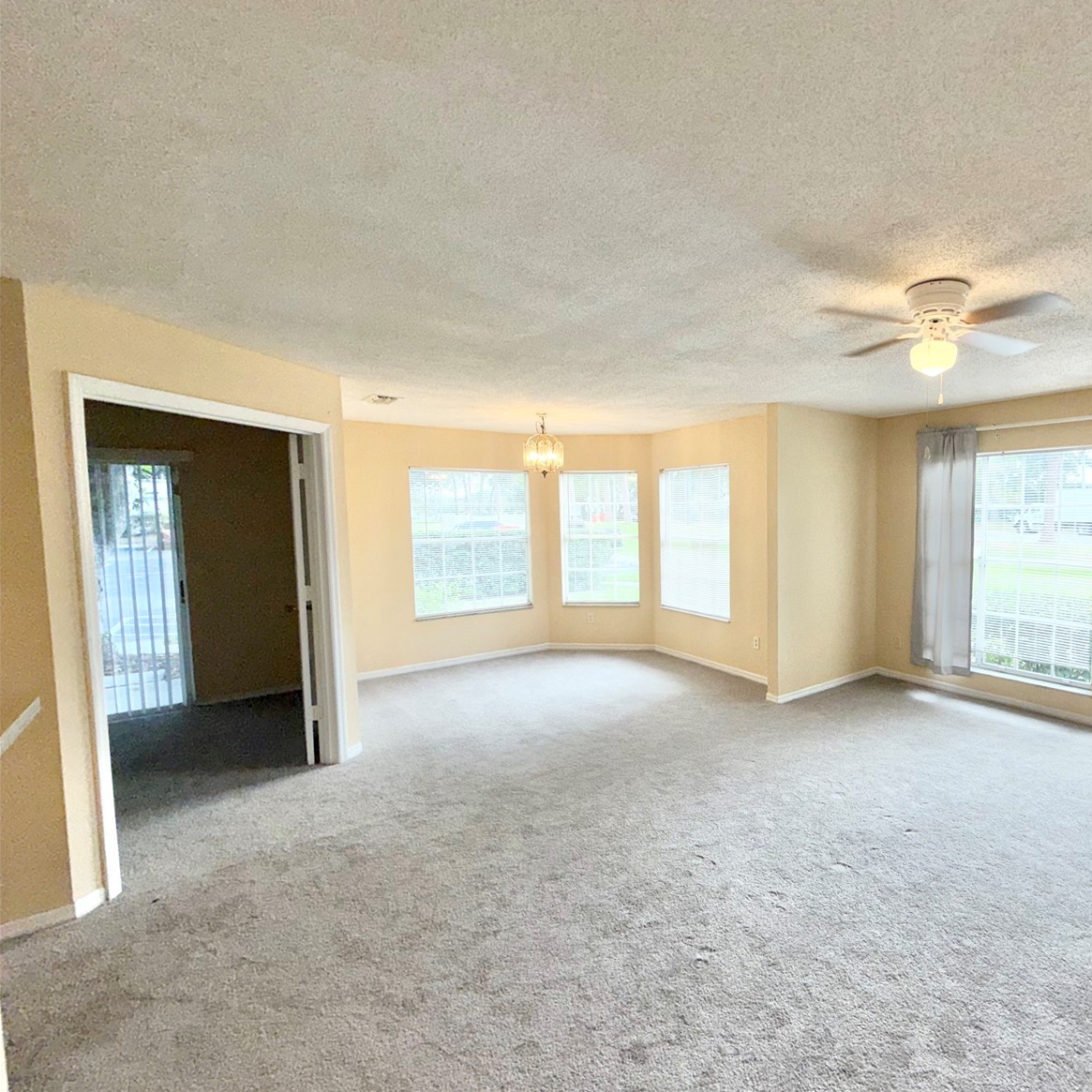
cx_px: 749
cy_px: 555
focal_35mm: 17
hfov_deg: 80.5
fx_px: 607
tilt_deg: -4.1
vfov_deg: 84.0
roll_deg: +0.9
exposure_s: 1/120
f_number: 2.2
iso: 20
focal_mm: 2.22
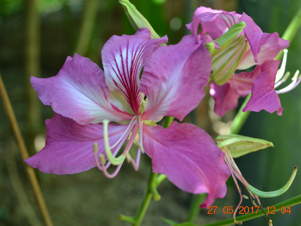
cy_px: 112
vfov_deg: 27.5
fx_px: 461
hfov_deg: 36.2
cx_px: 151
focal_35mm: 53
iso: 400
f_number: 5.6
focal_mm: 32
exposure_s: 1/60
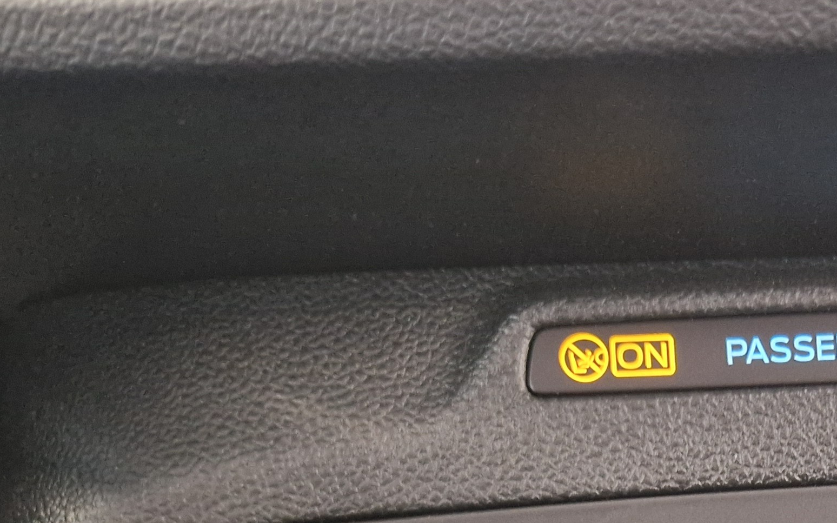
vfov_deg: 18.7
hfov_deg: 29.2
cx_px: 931
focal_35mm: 63
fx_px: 1437
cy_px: 738
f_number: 1.8
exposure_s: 1/25
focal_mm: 5.4
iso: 500
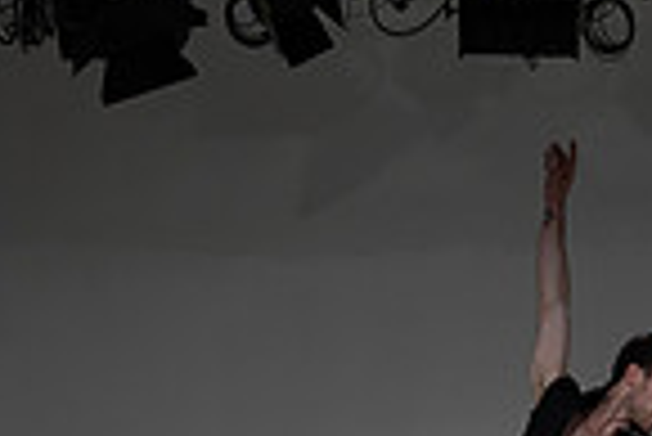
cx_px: 616
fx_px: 1994
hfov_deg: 18.2
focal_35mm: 110
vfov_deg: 11.6
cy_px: 766
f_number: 4
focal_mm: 27.5
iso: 400
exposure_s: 1/320
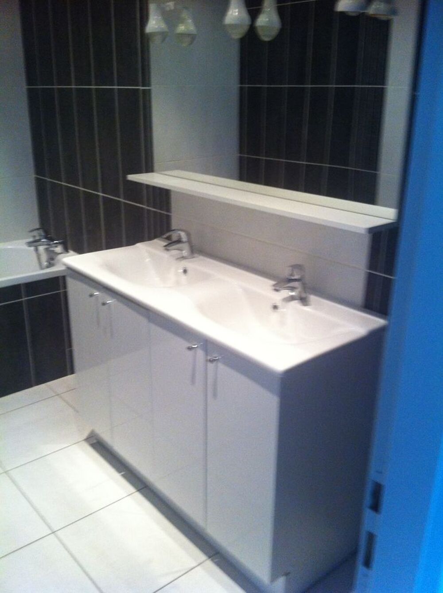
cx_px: 222
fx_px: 599
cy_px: 296
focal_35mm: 35
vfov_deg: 52.7
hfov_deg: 40.6
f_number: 2.8
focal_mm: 3.85
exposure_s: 1/17
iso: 250
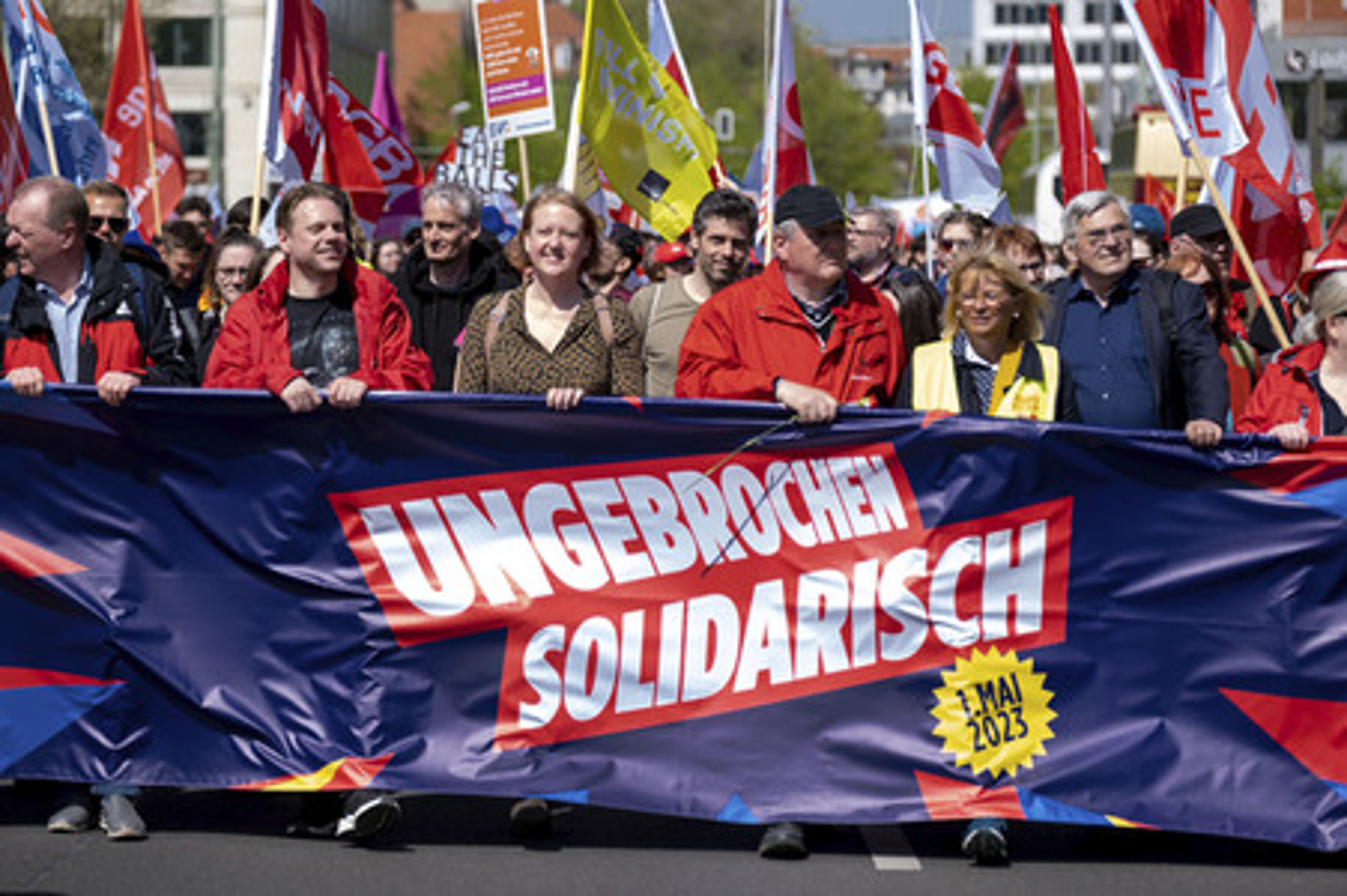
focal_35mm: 131
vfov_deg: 10.5
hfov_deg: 15.7
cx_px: 674
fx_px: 4898
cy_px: 448
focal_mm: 87.1
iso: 80
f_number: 2.8
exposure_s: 1/1400
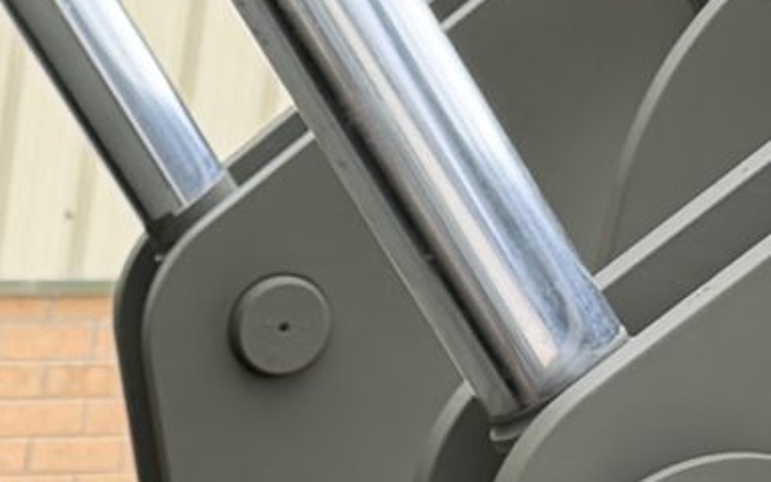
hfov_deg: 10.7
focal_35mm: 171
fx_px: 3593
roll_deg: -0.2
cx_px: -977
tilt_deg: -24.9
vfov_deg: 6.7
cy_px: 1626
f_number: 1.78
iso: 100
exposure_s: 1/649
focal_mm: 6.76
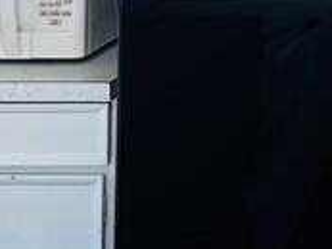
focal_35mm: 142
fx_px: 1363
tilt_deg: -2.0
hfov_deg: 11.7
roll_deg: -1.6
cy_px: -278
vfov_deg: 9.6
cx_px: 764
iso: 200
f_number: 1.78
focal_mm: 6.76
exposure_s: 1/120
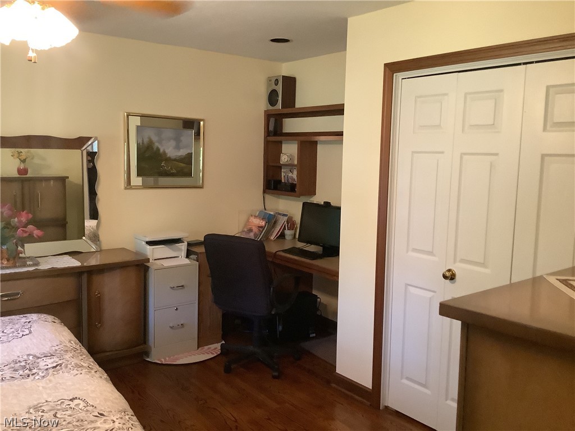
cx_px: 288
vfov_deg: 45.4
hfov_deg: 58.4
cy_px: 216
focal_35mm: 31
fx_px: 515
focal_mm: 3.3
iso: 400
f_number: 2.4
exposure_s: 1/30
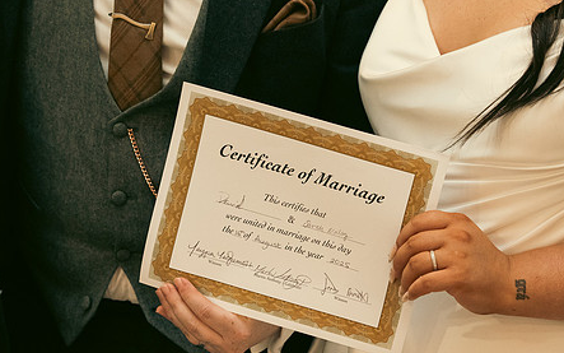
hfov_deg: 21.6
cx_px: 314
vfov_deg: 13.6
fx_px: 1476
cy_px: 233
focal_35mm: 96
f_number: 3.5
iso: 2500
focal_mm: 48
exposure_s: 1/160
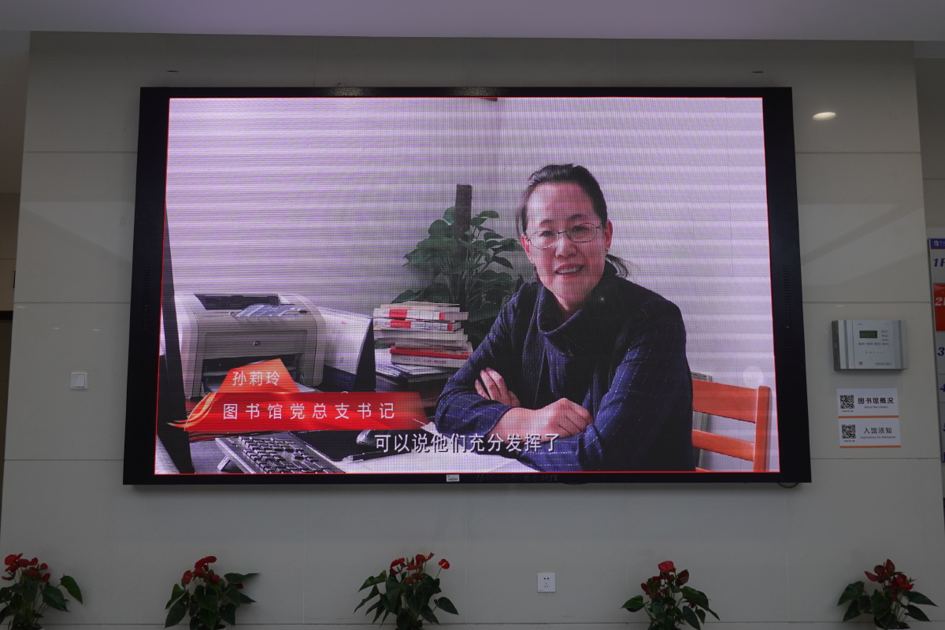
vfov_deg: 38.9
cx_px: 472
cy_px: 315
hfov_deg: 55.8
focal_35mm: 34
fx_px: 892
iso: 100
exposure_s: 1/50
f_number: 3.5
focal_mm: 12.76
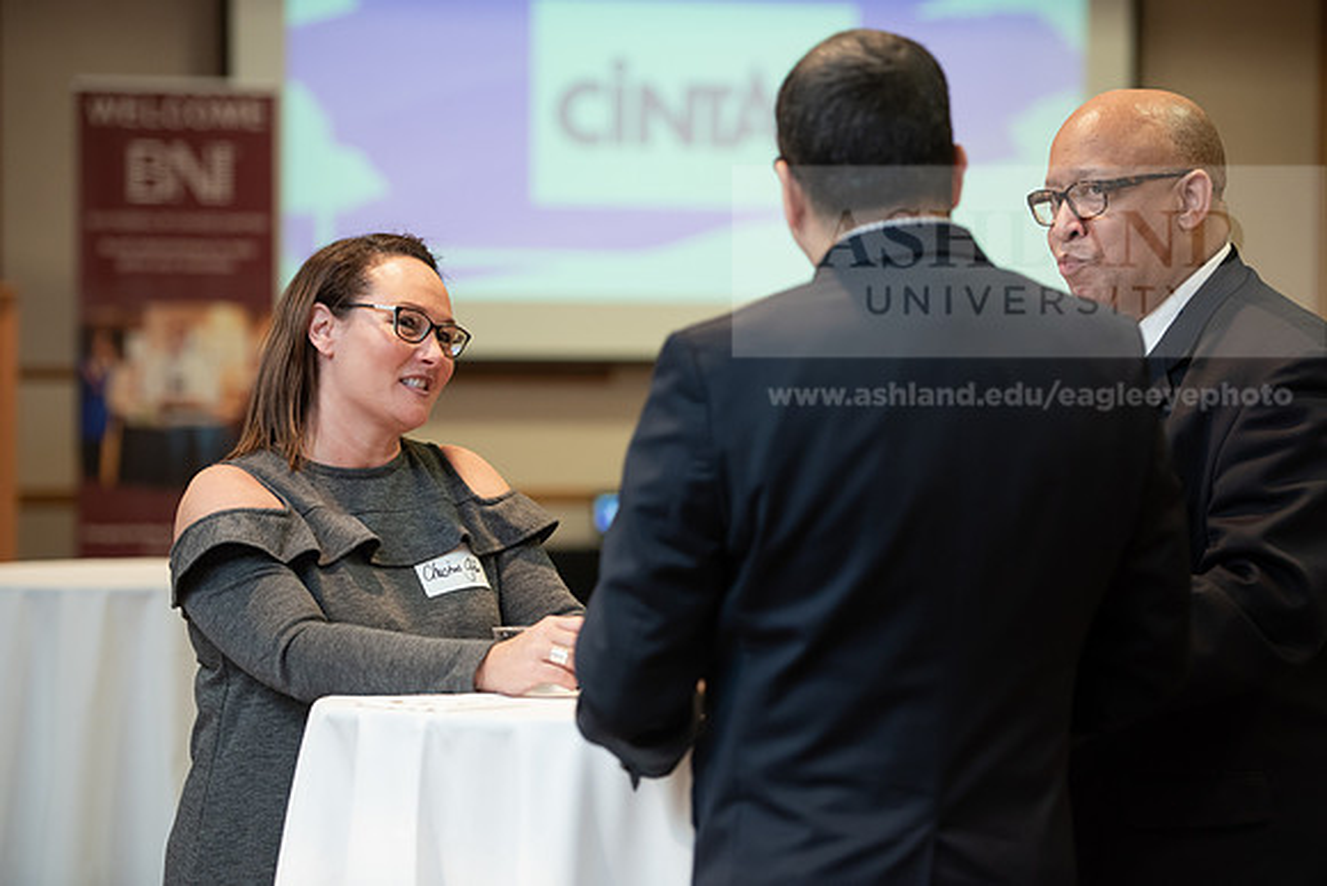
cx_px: 664
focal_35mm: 105
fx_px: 3871
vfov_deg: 13.0
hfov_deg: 19.5
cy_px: 443
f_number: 3.2
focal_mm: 105
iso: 1600
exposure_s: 1/200
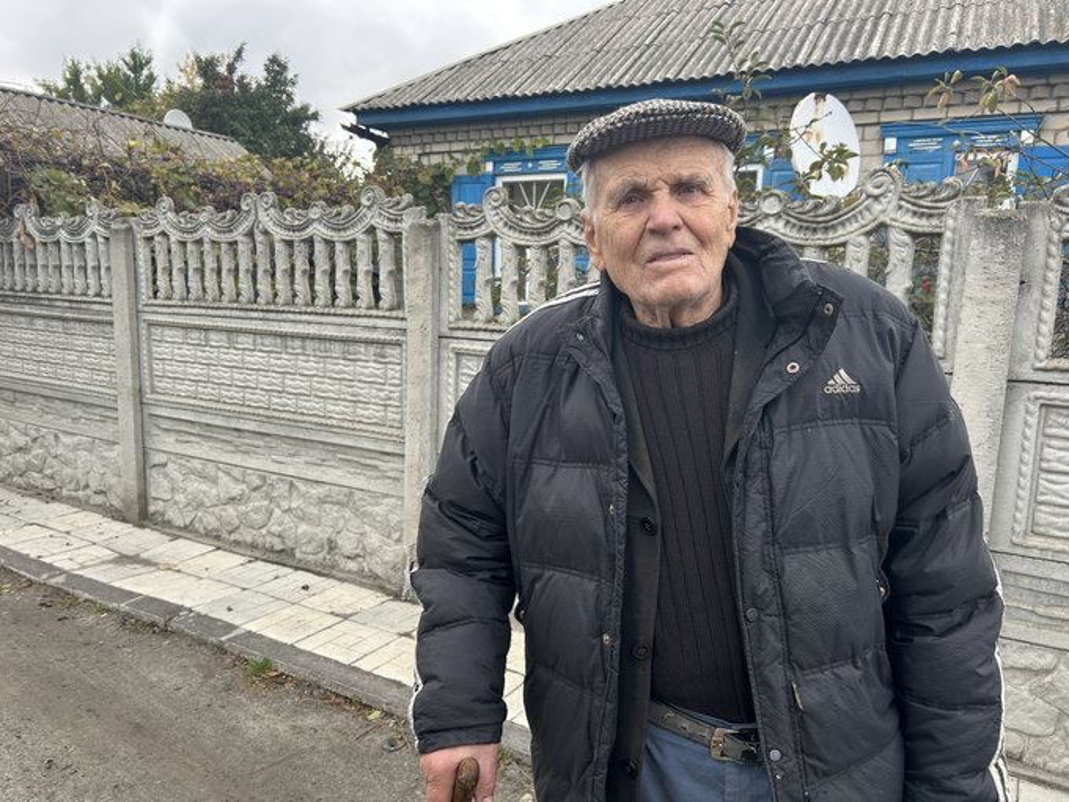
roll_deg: -0.4
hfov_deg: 67.3
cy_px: 401
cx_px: 534
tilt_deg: -8.7
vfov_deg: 53.1
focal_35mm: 26
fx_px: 803
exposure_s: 1/266
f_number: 1.5
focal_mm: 5.7
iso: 40
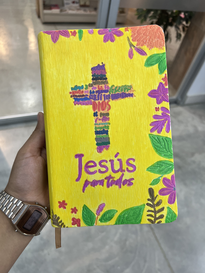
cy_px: 136
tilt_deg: -48.5
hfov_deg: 53.1
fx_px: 205
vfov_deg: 67.3
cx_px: 102
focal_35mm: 26
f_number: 1.5
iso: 80
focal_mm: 5.7
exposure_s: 1/120
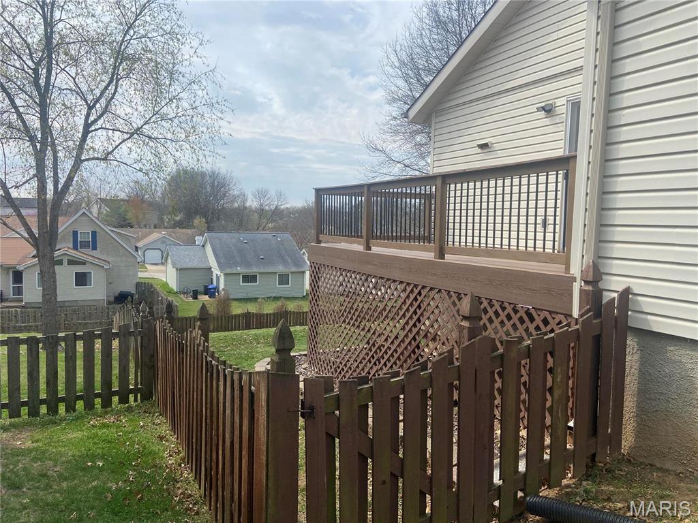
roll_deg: -1.5
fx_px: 524
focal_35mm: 26
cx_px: 349
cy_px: 262
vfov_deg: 53.1
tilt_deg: -3.8
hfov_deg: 67.3
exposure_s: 1/2890
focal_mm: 4.25
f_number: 1.8
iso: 32
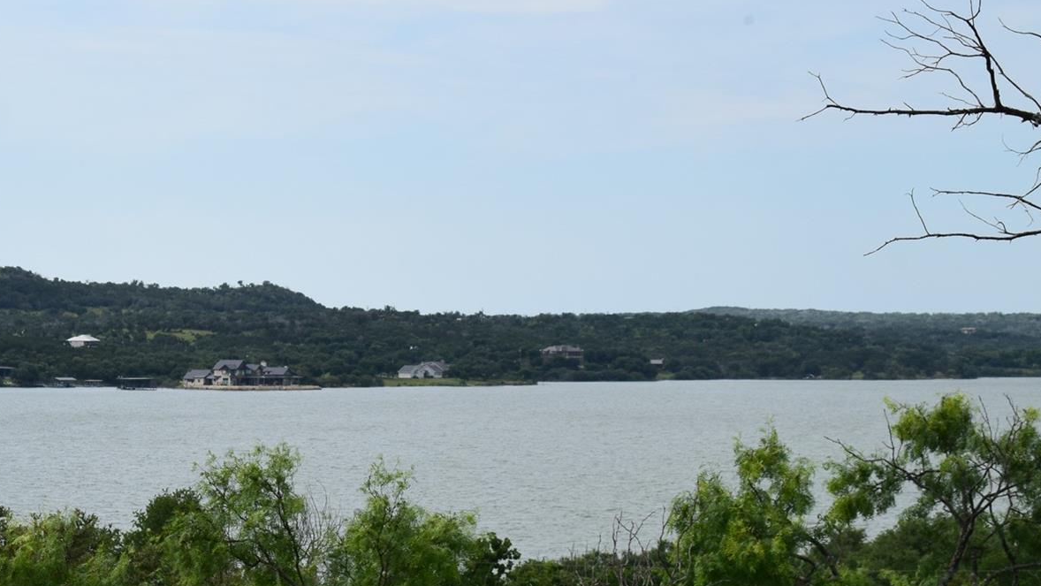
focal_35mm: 142
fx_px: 3920
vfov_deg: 8.5
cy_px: 530
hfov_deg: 15.0
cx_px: 199
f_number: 11
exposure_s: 1/500
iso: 360
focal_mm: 52
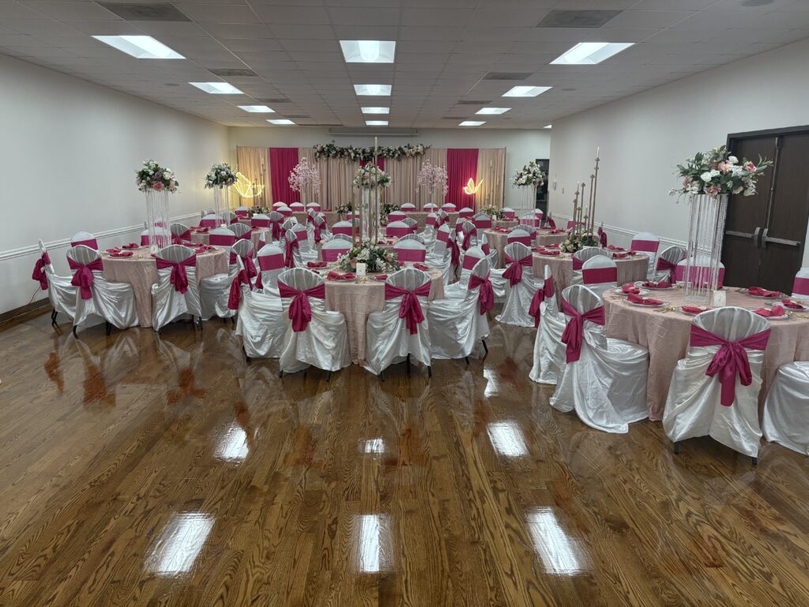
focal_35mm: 26
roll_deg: +0.2
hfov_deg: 67.3
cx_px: 404
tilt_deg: -10.8
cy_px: 304
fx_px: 608
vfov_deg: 53.1
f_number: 1.6
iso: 125
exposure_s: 1/145
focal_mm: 5.96
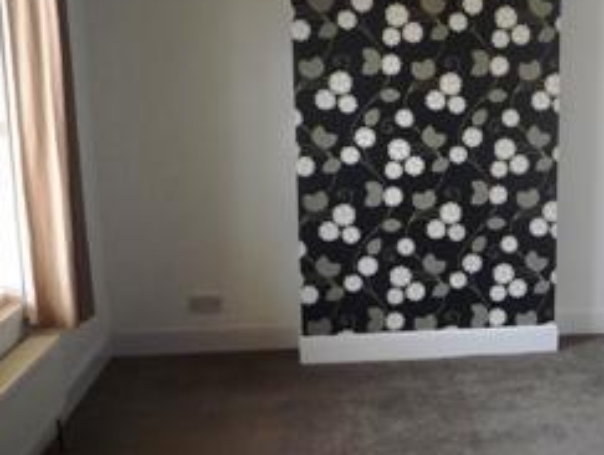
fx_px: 804
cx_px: 537
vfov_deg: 31.6
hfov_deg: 38.5
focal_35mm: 46
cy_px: 221
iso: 160
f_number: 2.8
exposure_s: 1/30
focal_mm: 4.4
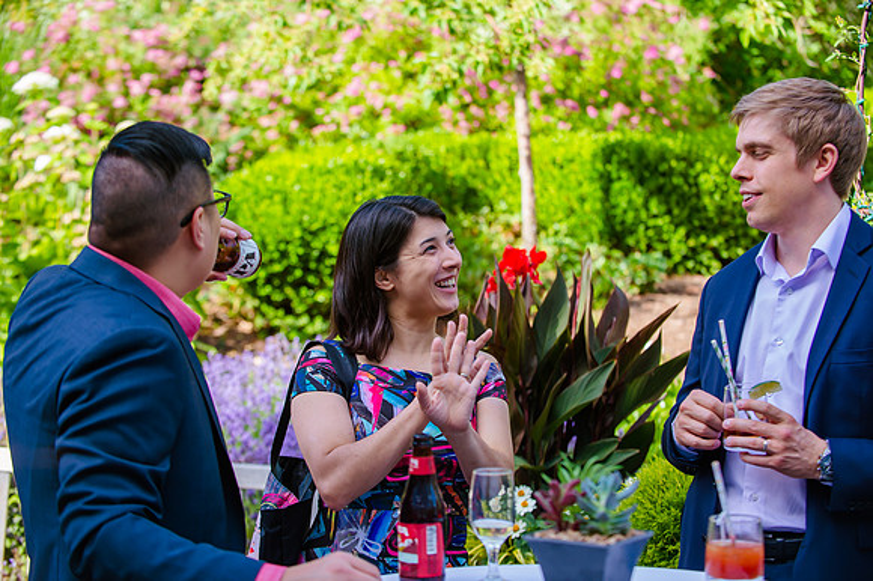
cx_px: 436
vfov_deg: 17.5
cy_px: 290
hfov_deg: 26.0
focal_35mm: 78
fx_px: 1890
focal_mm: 78
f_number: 4
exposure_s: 1/400
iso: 400
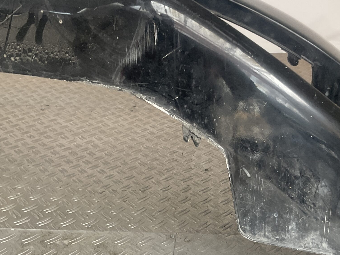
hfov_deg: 38.7
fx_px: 481
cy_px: 155
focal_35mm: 49
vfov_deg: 29.6
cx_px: 210
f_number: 1.8
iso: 50
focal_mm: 3
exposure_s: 1/50
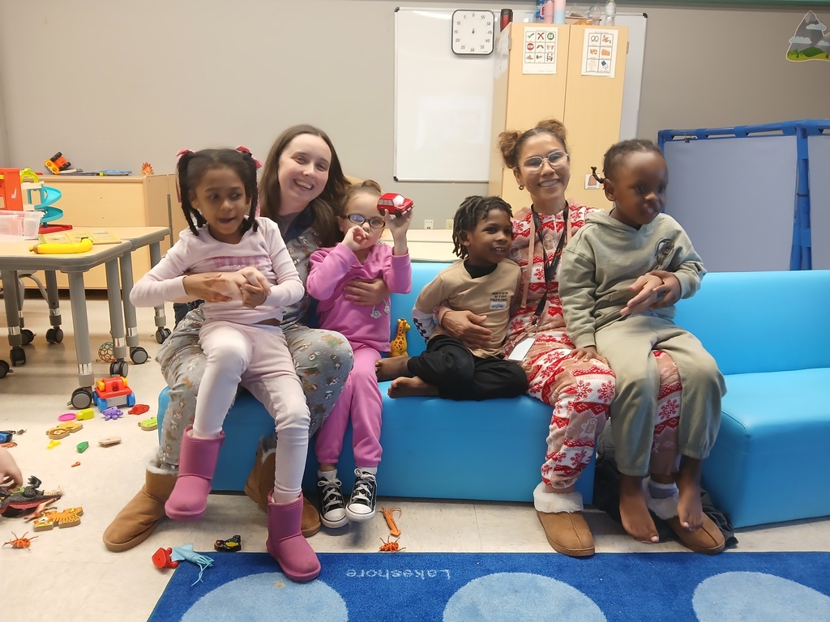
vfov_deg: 53.1
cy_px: 311
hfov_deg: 67.3
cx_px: 415
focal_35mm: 26
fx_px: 623
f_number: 1.8
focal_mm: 3.98
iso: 200
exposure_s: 1/60
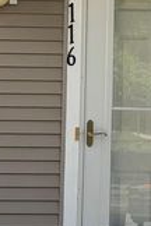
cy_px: 118
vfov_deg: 10.0
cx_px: 247
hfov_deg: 6.6
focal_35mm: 206
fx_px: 1296
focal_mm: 6.76
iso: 64
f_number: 1.78
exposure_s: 1/1429
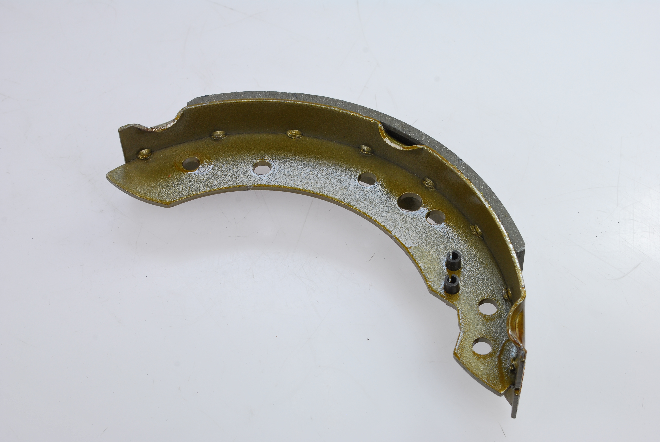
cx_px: 330
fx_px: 1322
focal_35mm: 72
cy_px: 221
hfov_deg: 28.0
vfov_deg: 19.0
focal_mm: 48
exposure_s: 1/30
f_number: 13
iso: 200
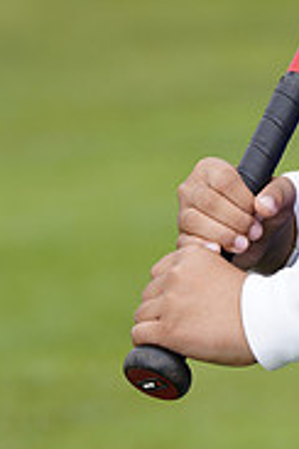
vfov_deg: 3.5
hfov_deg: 2.3
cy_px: -132
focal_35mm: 586
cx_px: 467
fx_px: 7300
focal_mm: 185
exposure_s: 1/250
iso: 100
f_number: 6.3
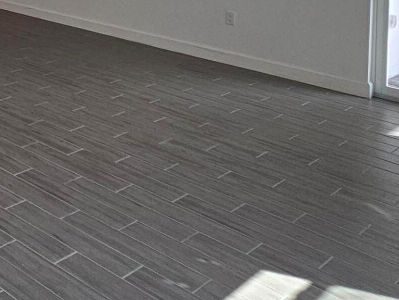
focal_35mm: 49
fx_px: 565
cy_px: -103
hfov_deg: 29.5
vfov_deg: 25.1
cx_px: -145
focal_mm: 2.2
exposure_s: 1/175
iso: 50
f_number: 2.2
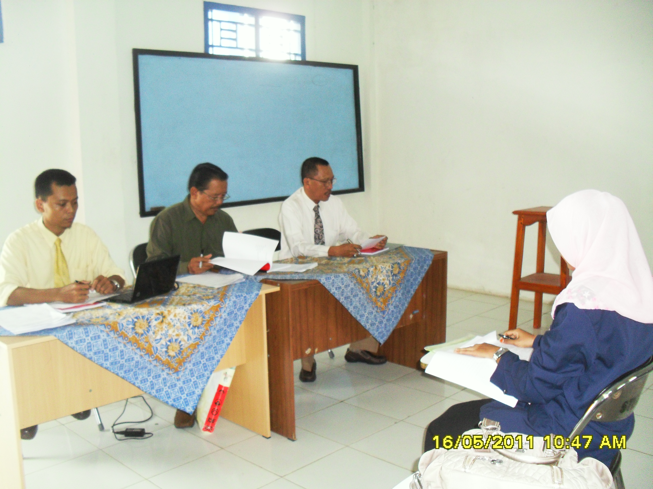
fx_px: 660
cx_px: 326
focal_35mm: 35
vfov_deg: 40.7
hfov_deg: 52.6
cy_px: 244
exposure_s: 1/45
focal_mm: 6.3
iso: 240
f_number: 3.2
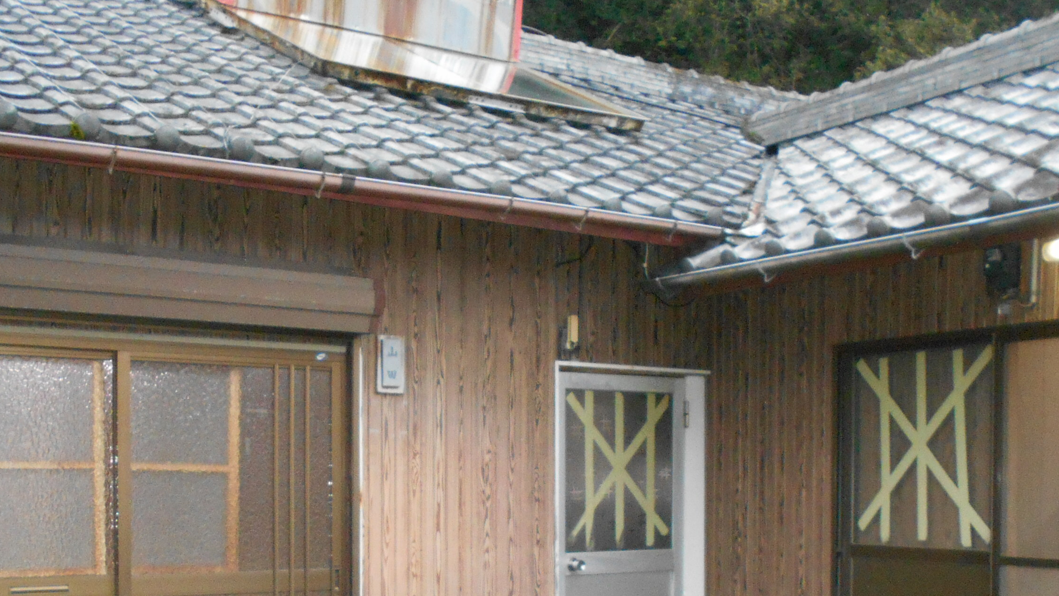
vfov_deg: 25.3
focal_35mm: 46
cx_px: 530
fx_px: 1292
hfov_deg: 44.6
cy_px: 523
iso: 560
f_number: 3.2
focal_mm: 4.6
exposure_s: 1/25
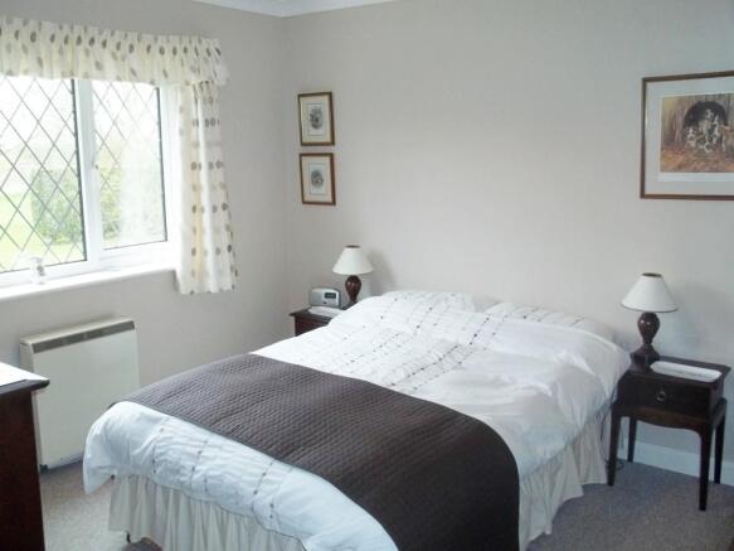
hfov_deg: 55.4
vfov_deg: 42.9
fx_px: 700
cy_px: 276
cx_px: 367
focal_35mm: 33
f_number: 3.3
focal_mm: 5.9
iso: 160
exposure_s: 1/40
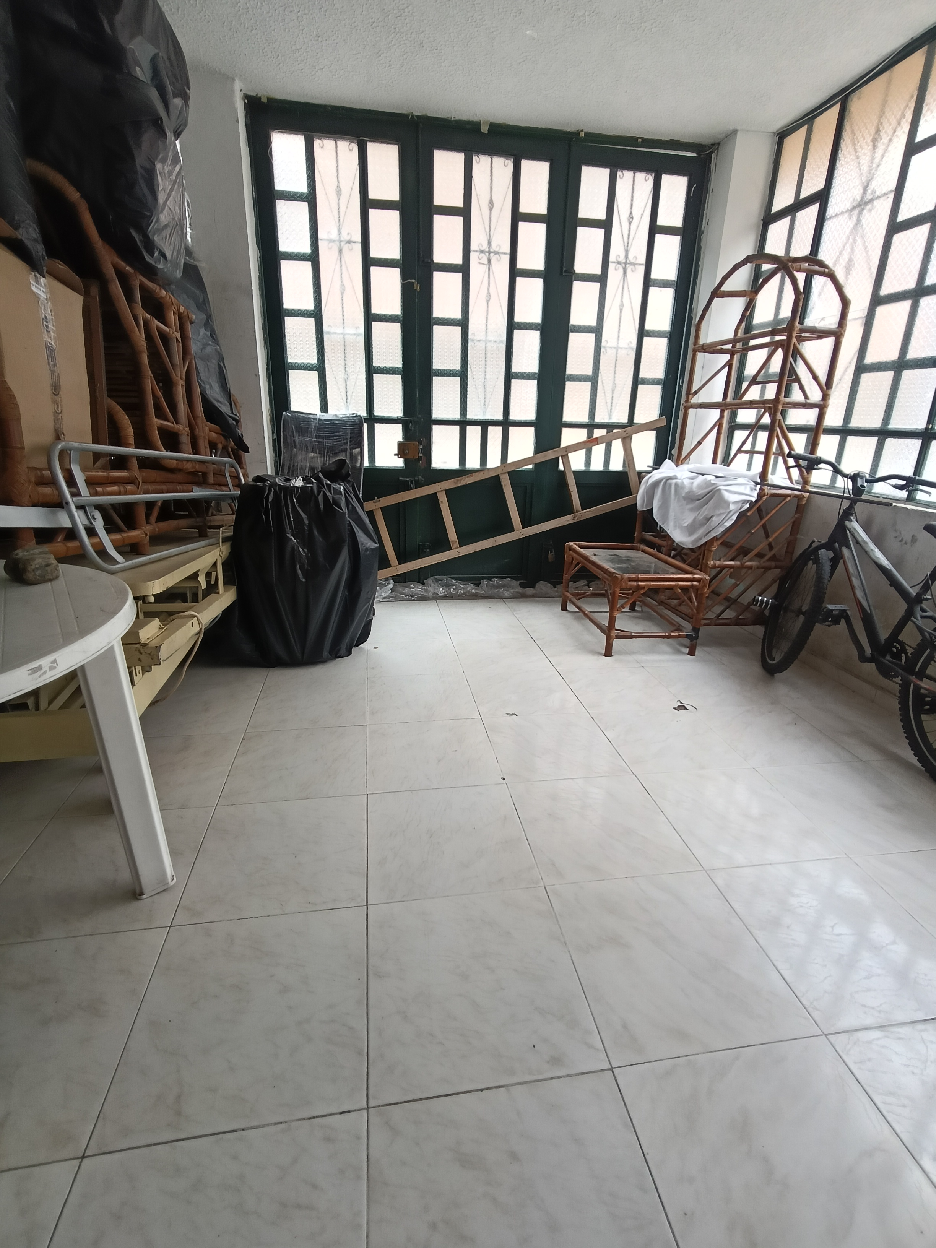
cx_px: 468
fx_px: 577
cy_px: 624
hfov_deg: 78.1
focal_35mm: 16
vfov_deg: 94.5
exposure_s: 1/50
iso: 80
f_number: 2.2
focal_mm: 1.68
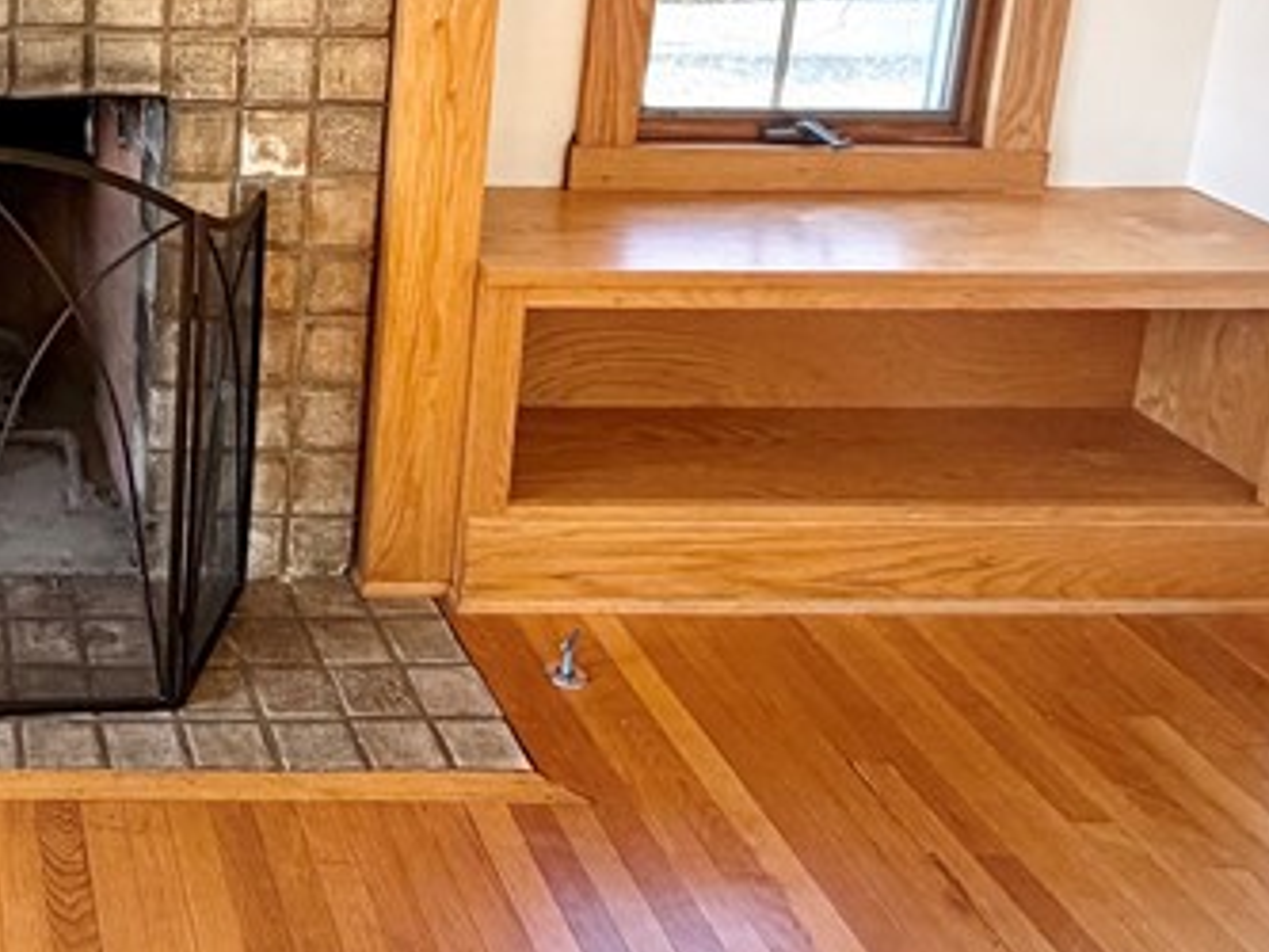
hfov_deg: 37.3
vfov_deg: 30.1
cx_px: -99
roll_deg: -1.1
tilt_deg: -11.3
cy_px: -103
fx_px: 1577
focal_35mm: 43
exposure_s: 1/121
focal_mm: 2.22
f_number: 2.2
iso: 125
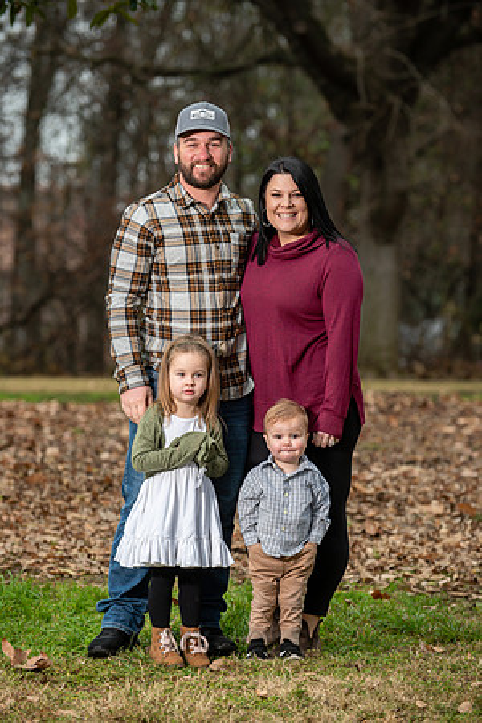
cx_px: 241
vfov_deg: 13.7
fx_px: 3012
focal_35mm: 150
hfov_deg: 9.1
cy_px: 362
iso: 200
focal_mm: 150
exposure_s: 1/125
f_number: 4
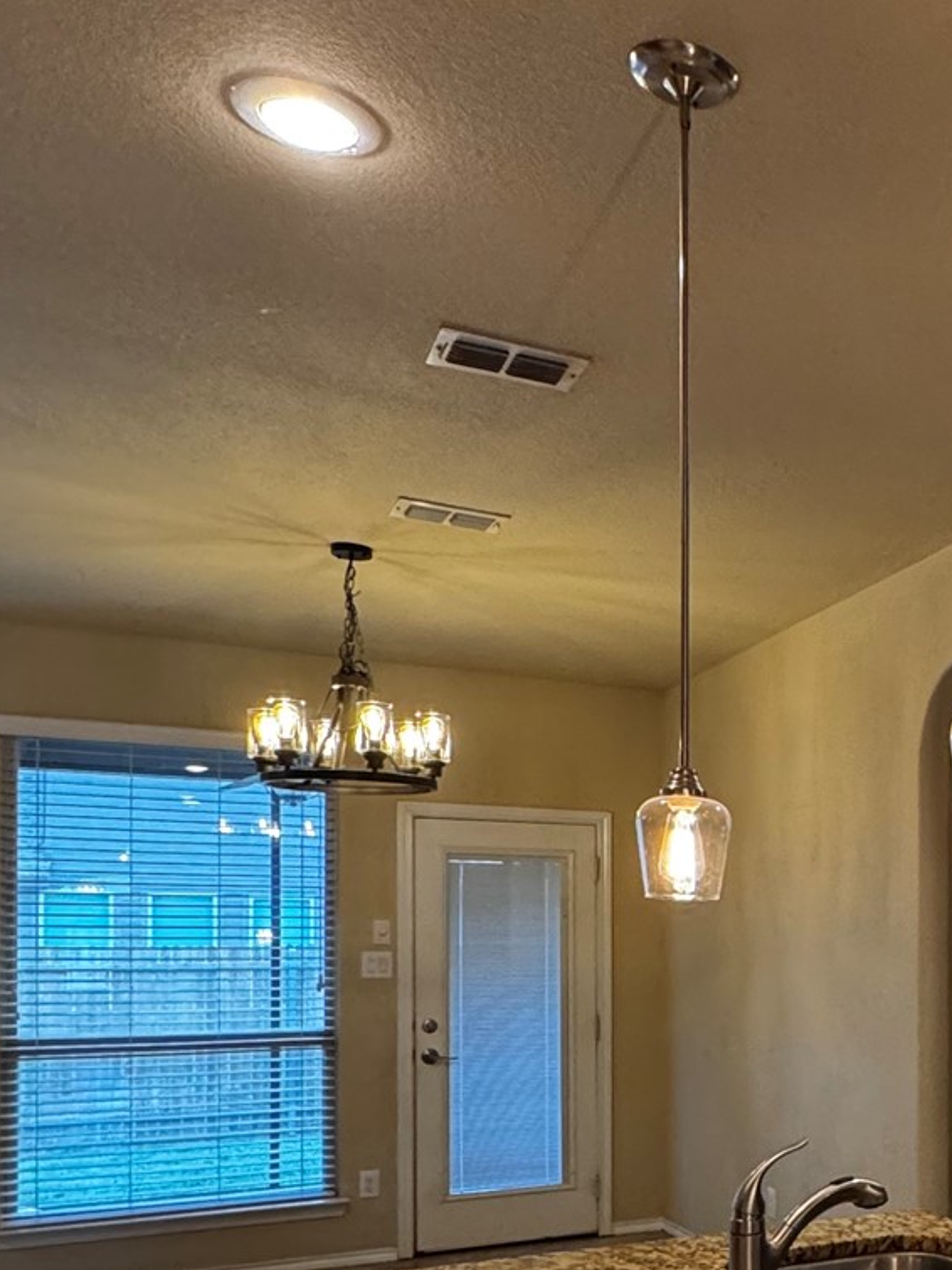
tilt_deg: +0.2
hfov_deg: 31.6
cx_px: 1137
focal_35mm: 38
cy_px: 942
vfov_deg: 47.3
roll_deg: -0.4
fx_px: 1394
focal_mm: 2.22
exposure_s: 1/60
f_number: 2.2
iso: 320
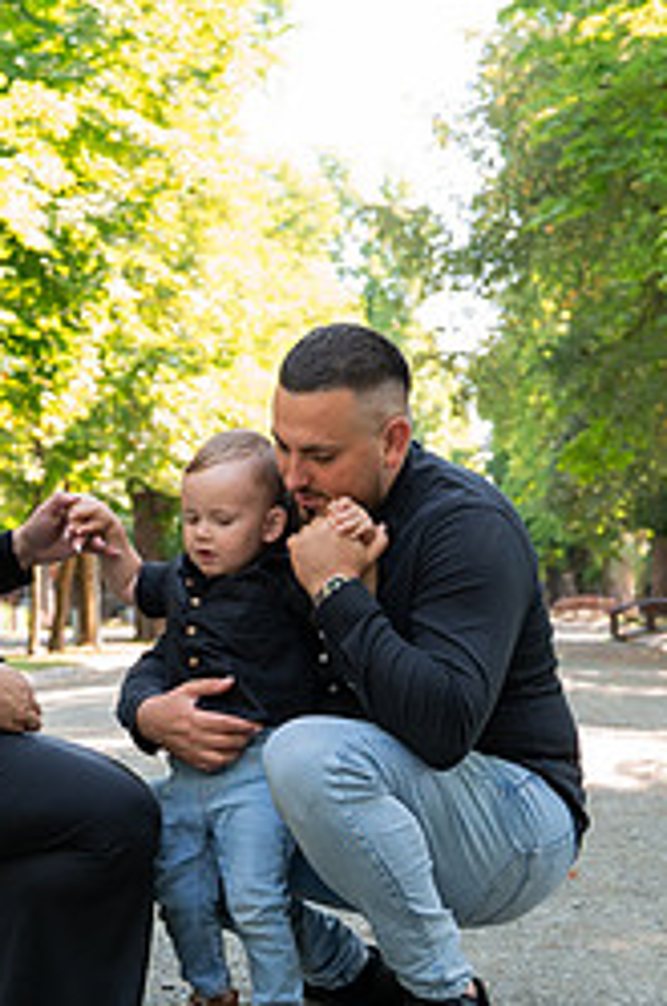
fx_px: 2121
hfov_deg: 17.8
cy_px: 695
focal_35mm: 76
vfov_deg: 26.5
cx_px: 161
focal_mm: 28
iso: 400
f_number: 3.2
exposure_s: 1/320
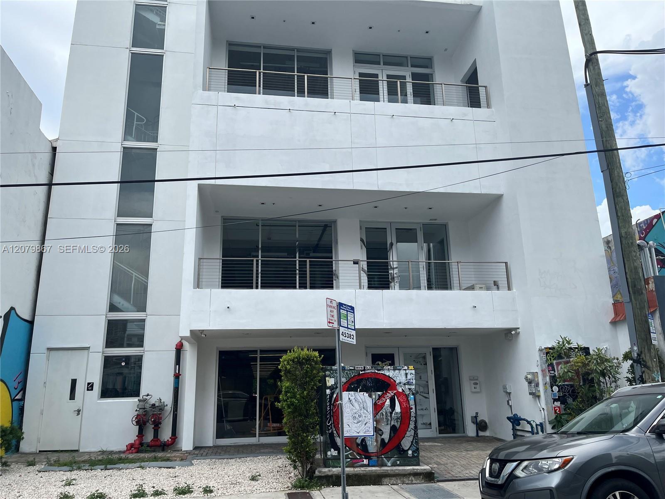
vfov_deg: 53.1
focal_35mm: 26
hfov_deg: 67.3
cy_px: 250
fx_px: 499
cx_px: 332
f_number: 1.6
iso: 50
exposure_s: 1/2410
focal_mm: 5.1
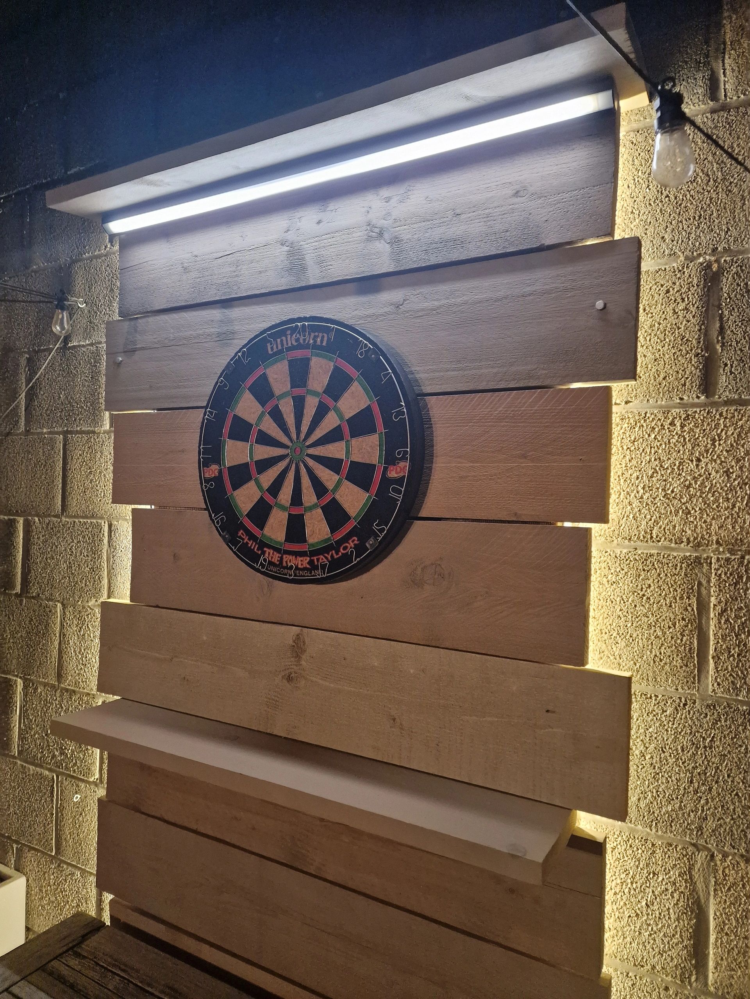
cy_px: 500
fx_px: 664
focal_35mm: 23
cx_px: 375
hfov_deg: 58.9
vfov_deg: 73.9
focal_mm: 6.4
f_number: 1.8
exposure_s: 1/100
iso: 800
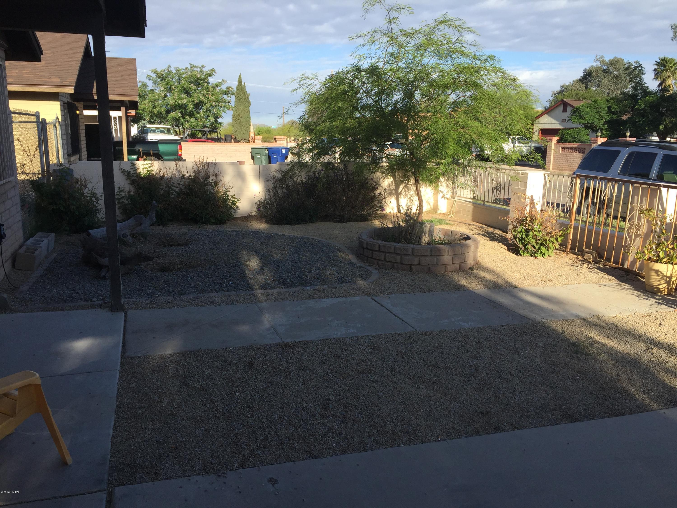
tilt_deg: -12.1
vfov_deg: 48.2
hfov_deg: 61.7
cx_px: 338
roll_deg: -0.6
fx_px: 567
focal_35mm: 29
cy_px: 254
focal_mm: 4.15
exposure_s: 1/1163
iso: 32
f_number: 2.2
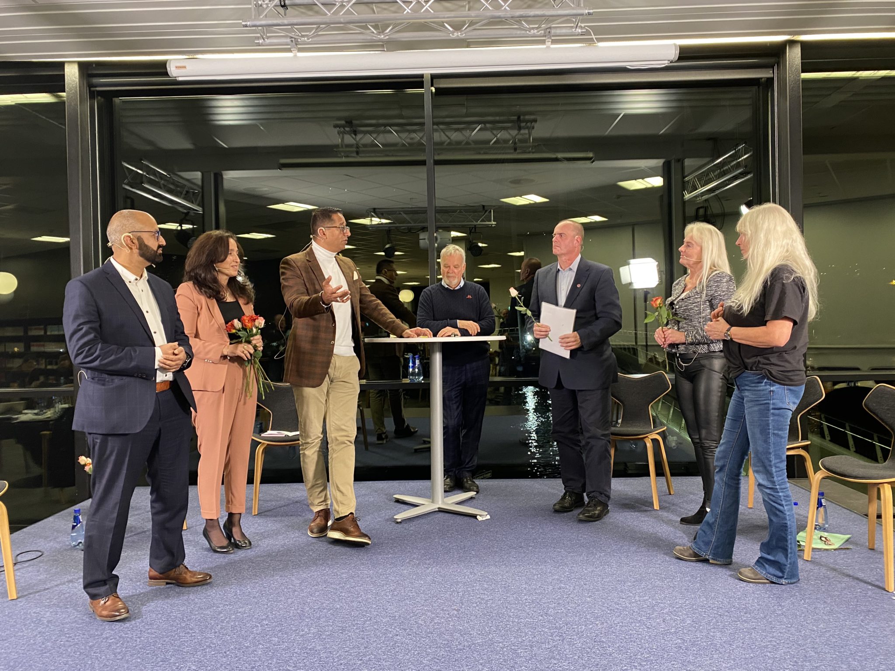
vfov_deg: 53.1
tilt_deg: +0.4
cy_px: 336
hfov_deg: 67.3
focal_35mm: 26
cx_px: 448
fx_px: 672
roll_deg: +0.6
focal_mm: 4.25
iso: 320
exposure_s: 1/50
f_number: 1.8
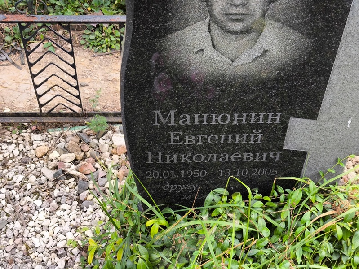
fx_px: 519
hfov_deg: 38.2
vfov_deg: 29.1
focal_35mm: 50
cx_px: 180
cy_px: 134
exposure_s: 1/135
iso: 50
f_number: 1.7
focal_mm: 4.71
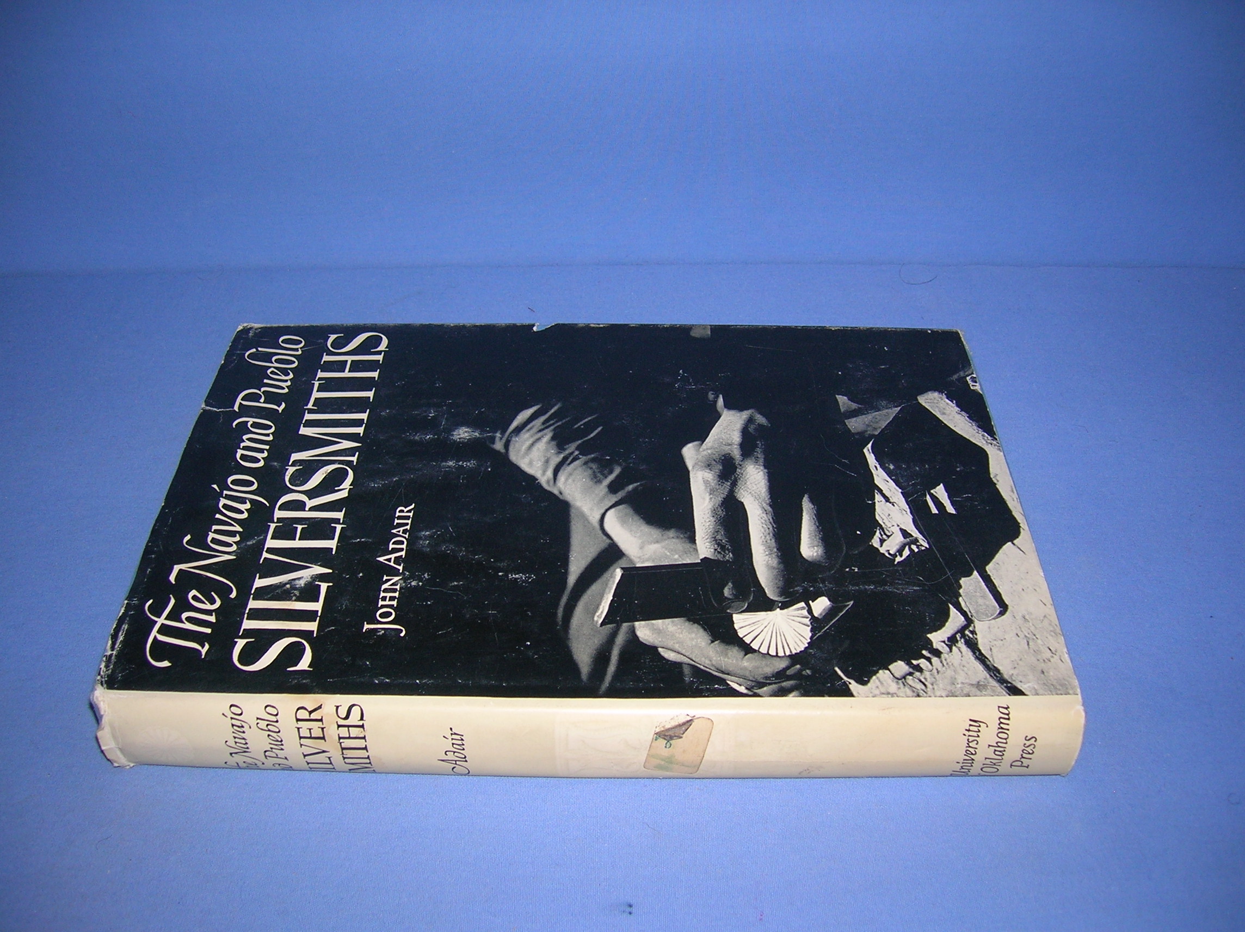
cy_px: 466
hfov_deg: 54.0
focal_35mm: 34
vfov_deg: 41.7
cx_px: 622
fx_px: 1222
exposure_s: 1/60.1
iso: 50
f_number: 2.9
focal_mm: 5.7
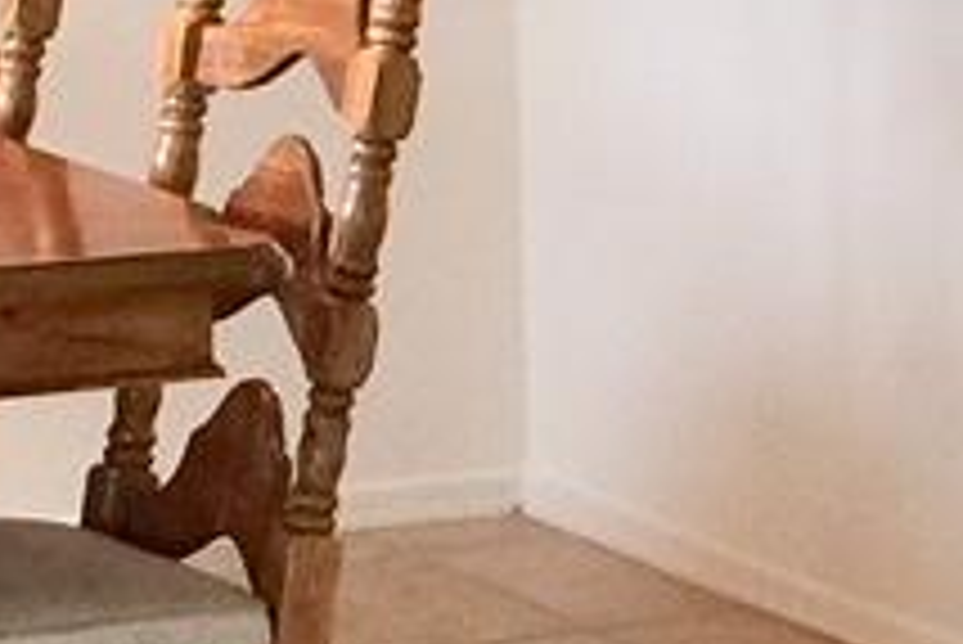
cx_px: 1040
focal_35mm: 230
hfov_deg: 8.9
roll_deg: -0.3
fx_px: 6156
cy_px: 189
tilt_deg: -7.2
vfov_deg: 6.0
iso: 32
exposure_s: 1/30
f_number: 2.2
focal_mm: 4.15
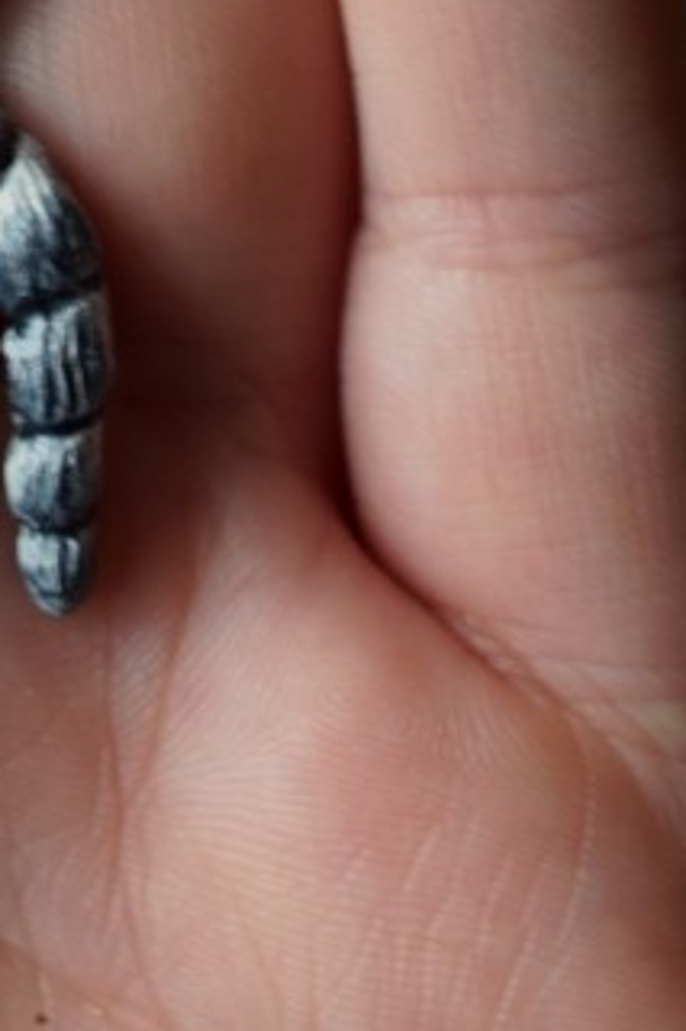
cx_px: -486
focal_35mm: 216
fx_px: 6180
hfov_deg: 6.2
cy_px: -219
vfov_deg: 9.4
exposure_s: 1/60
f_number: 5
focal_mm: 40
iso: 400
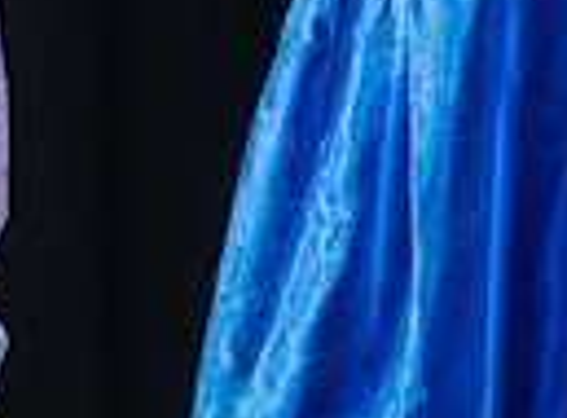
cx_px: 397
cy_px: -309
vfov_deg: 1.3
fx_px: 17787
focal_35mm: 1093
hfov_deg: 1.8
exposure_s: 1/250
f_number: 2.8
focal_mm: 200
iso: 640
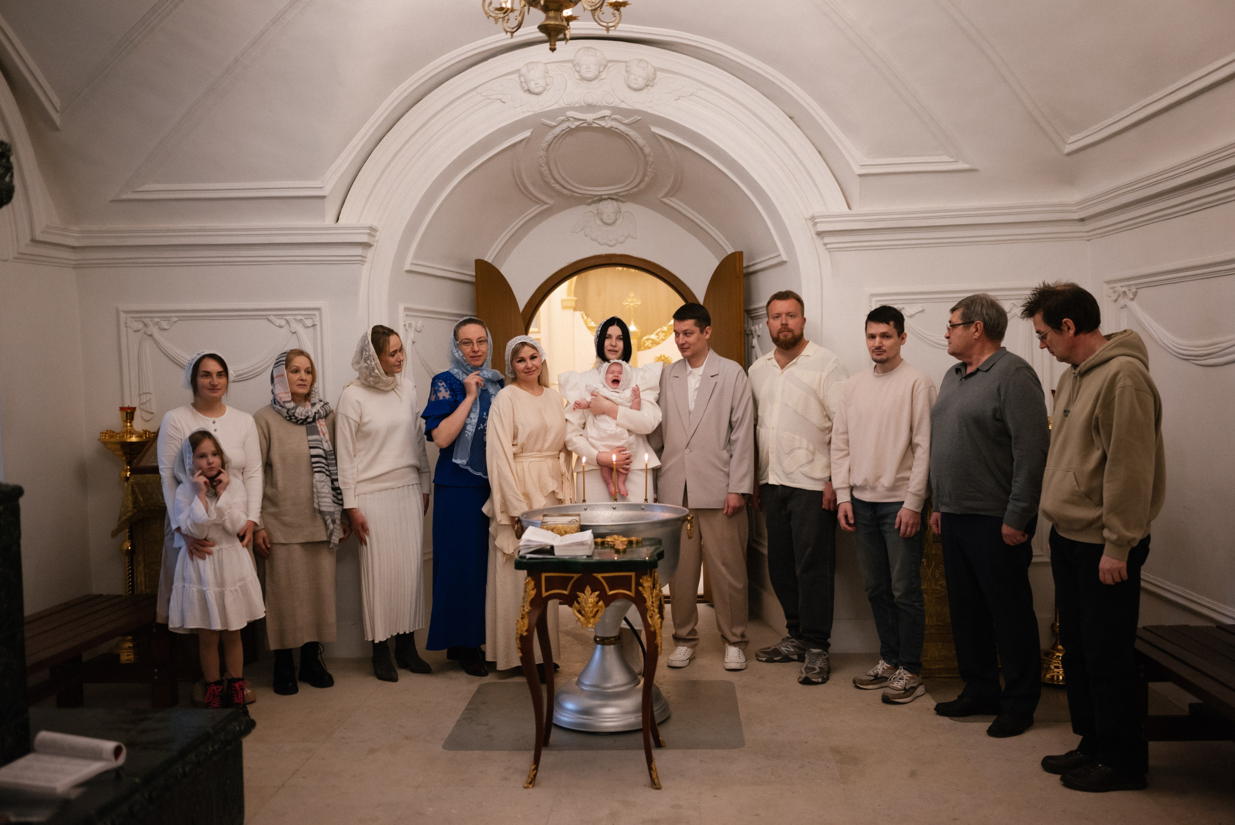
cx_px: 618
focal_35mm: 35
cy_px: 412
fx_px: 1201
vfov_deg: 37.9
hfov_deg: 54.4
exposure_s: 1/250
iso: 1000
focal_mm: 35
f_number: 1.8
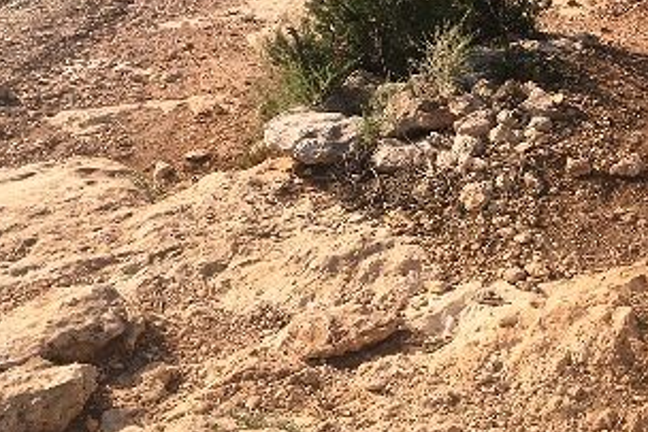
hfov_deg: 39.0
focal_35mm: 50
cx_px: 443
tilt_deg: -22.4
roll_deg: -9.0
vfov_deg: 26.6
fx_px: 900
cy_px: 96
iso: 25
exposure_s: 1/1282
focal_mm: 4.15
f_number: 2.2
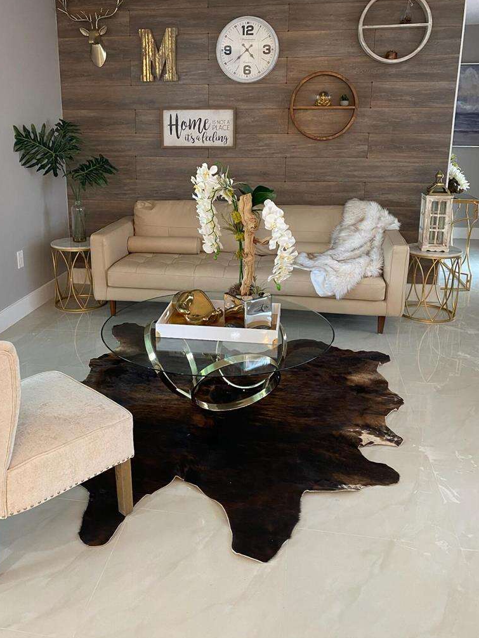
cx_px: 198
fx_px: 572
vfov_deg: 58.0
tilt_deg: -12.9
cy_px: 261
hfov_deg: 45.3
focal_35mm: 31
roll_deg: +0.4
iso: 160
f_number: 1.8
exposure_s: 1/60
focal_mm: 4.25
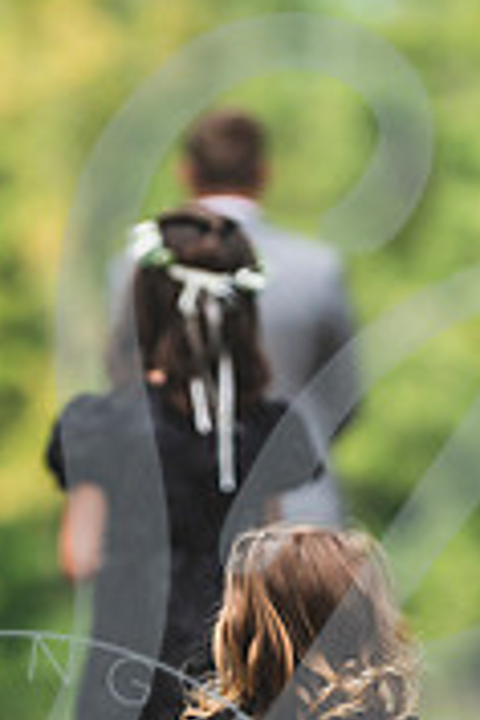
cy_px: 700
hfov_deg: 3.2
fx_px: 8619
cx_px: 191
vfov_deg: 4.8
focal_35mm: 431
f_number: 2.8
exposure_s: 1/640
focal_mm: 170
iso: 500
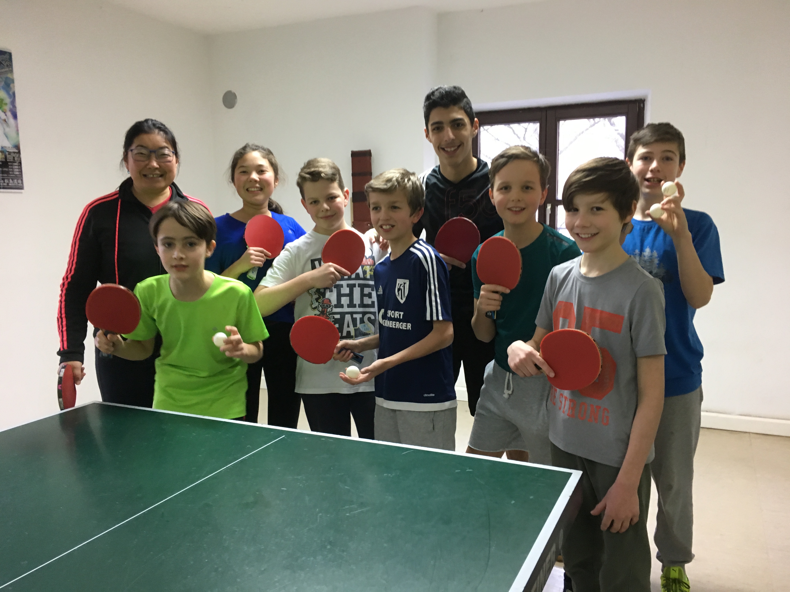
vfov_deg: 48.2
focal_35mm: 29
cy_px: 296
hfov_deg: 61.7
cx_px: 395
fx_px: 662
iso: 160
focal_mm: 4.15
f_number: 2.2
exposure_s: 1/33
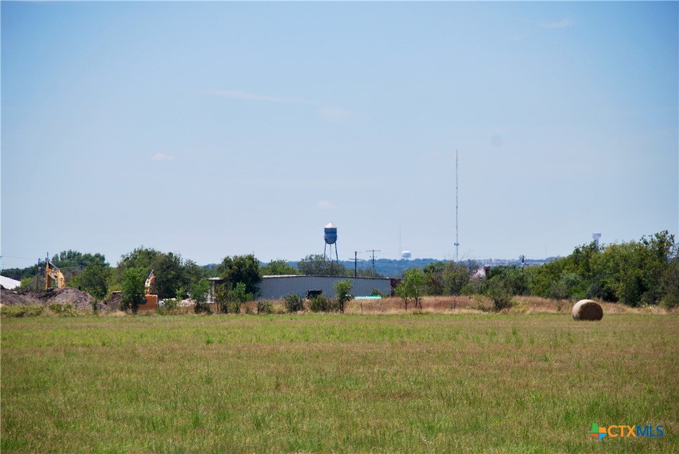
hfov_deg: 10.2
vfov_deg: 6.8
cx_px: 340
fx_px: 3822
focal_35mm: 202
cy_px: 227
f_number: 6
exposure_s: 1/1000
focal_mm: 135
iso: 200
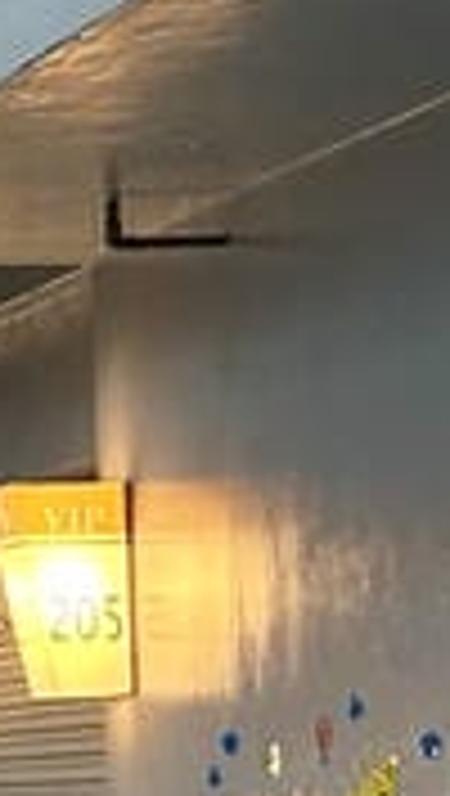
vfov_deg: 11.2
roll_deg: +1.2
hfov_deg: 5.2
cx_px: -1647
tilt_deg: +4.2
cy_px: 553
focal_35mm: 192
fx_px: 4059
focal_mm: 5.7
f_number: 1.5
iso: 125
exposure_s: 1/60
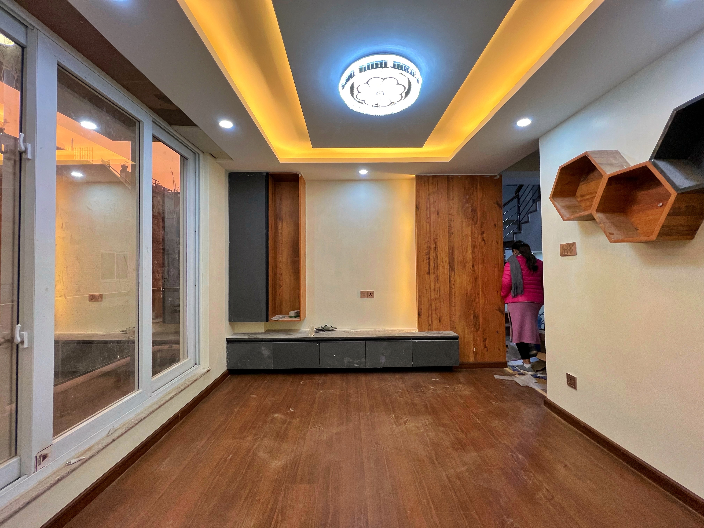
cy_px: 264
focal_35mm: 13
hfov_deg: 106.2
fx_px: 264
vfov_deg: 89.9
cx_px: 352
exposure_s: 1/100
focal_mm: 1.57
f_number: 1.8
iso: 200
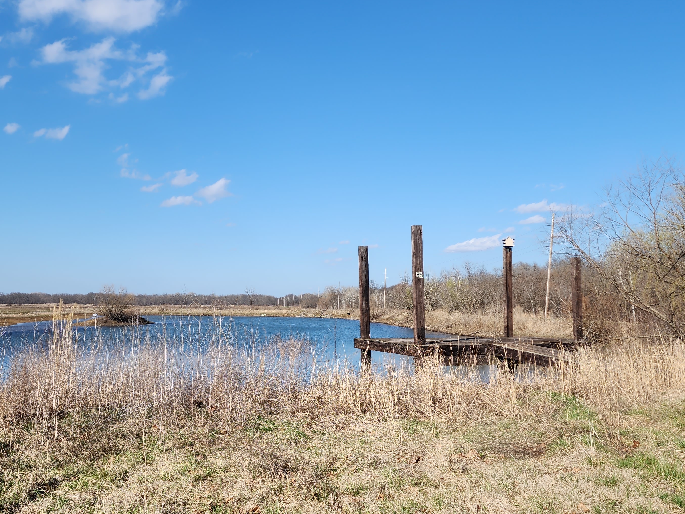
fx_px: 673
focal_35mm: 34
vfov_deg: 41.6
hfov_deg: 53.9
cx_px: 316
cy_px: 304
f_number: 1.8
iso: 12
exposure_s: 1/1262
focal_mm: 6.4
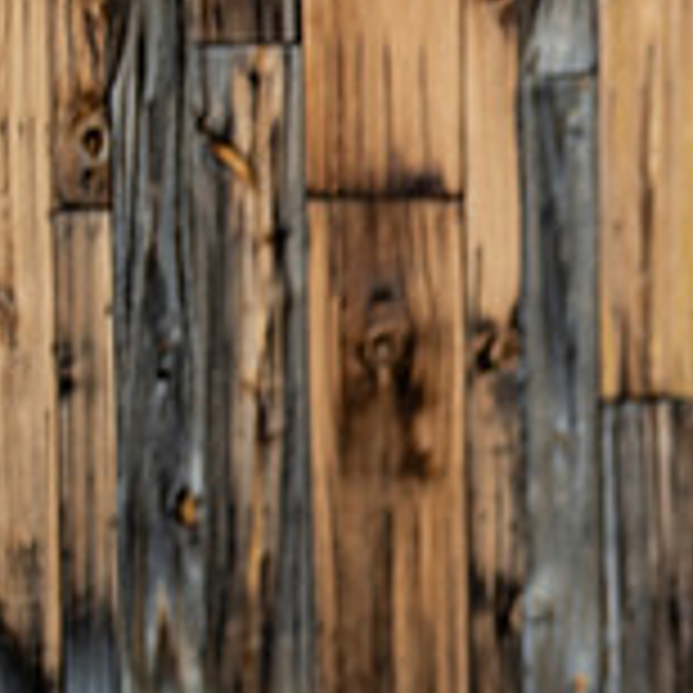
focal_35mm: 182
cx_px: 1361
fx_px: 4122
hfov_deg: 9.1
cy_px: 816
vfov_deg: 9.5
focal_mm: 50
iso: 100
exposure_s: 1/1600
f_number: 1.2
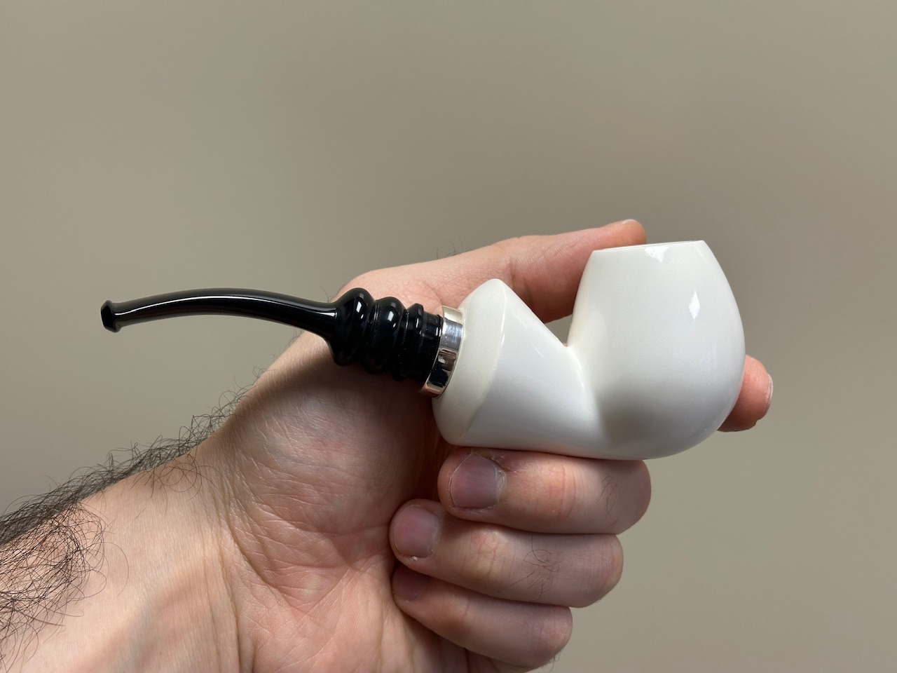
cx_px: 448
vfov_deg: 30.3
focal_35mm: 48
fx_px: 1244
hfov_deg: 39.7
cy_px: 336
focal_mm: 6.86
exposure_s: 1/121
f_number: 1.78
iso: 80
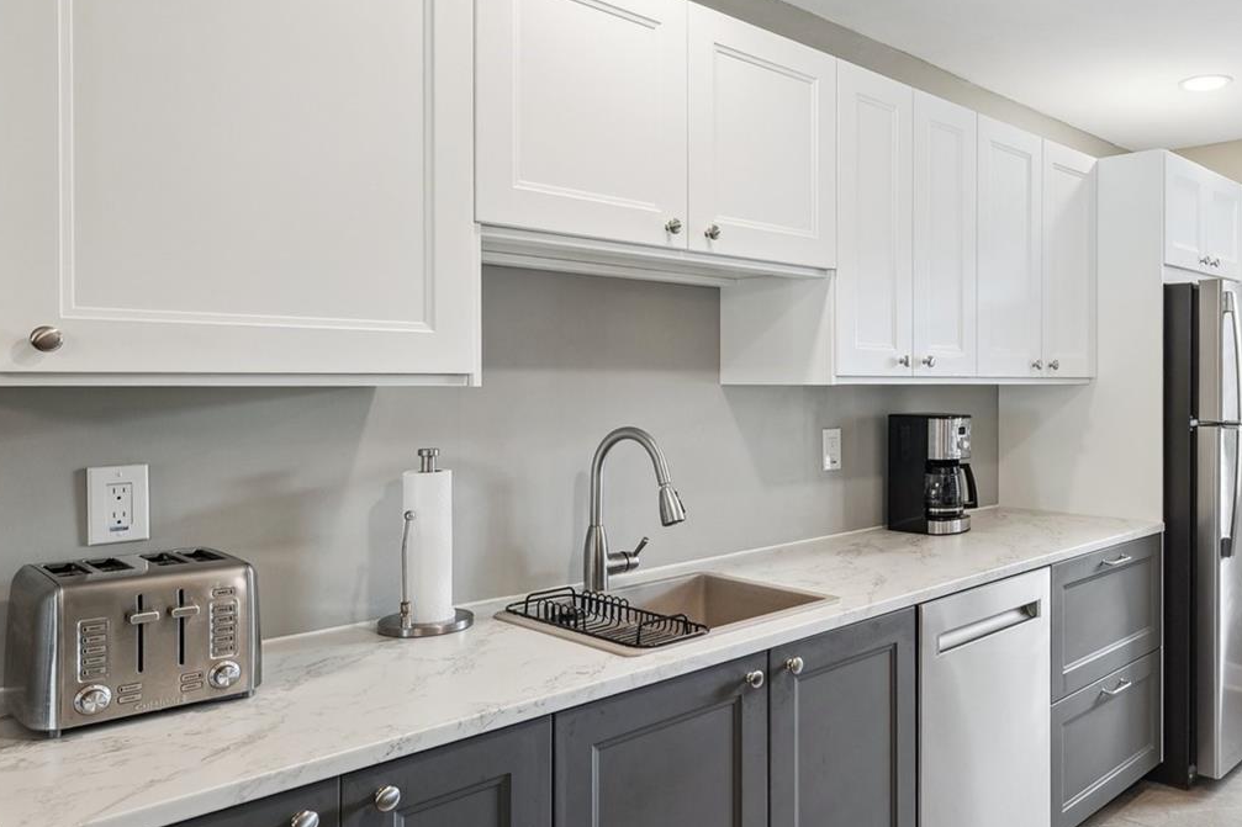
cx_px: 852
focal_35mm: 27
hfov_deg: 65.2
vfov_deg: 47.9
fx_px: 931
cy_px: 385
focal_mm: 17
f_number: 8
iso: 400
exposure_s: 1/10
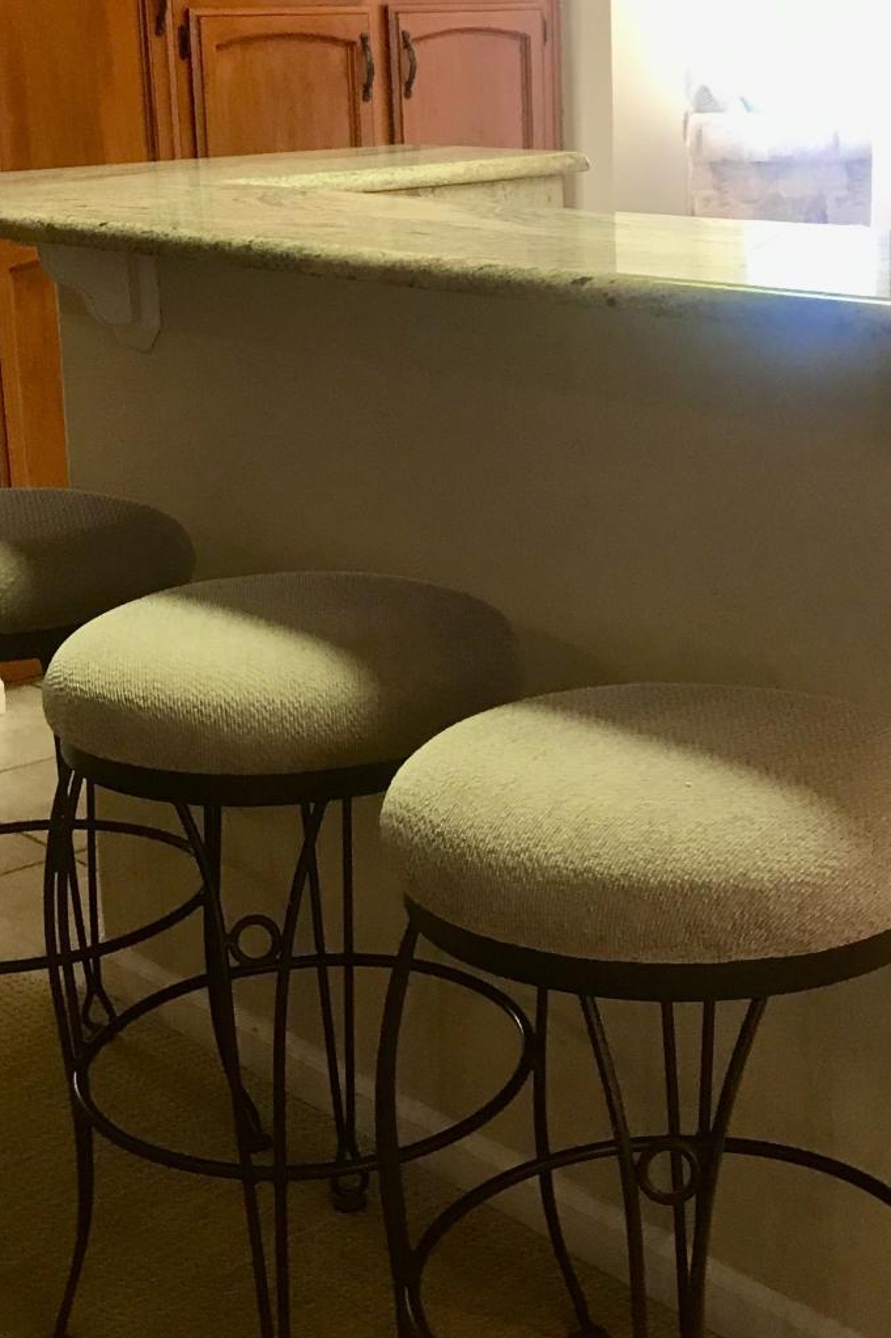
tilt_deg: -12.4
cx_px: 606
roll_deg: +2.1
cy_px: 534
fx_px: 2117
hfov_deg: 23.6
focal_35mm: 57
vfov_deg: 34.9
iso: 50
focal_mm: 3.99
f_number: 1.8
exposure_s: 1/15
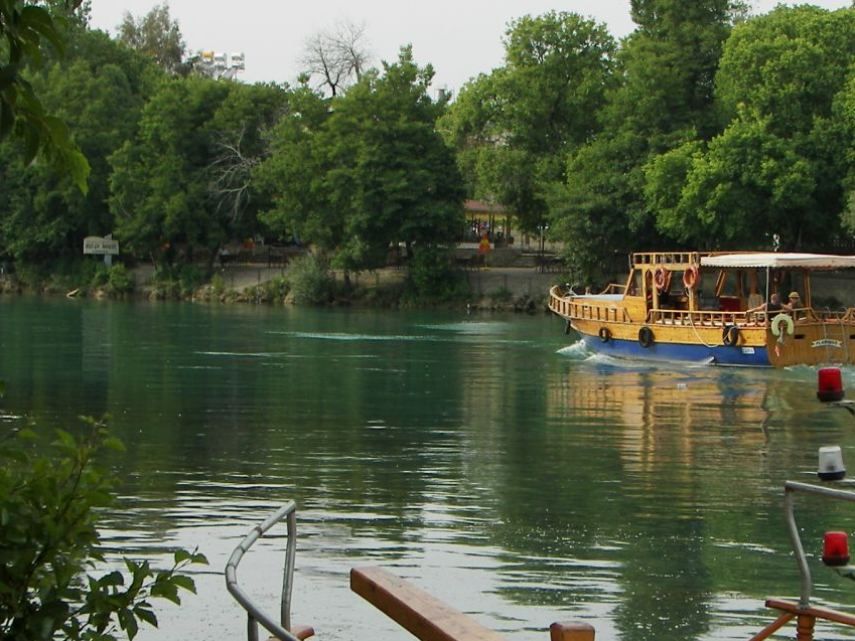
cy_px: 322
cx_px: 545
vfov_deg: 13.5
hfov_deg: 17.8
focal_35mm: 110
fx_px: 2717
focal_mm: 12
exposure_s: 1/400
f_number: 2.8
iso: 50
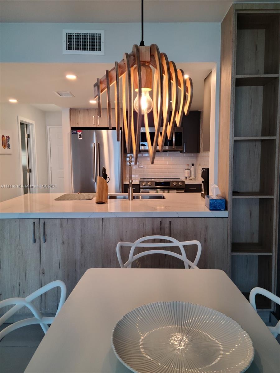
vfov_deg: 63.4
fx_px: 302
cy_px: 186
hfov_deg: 49.7
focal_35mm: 28
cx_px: 140
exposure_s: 1/60
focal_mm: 5.9
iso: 160
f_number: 2
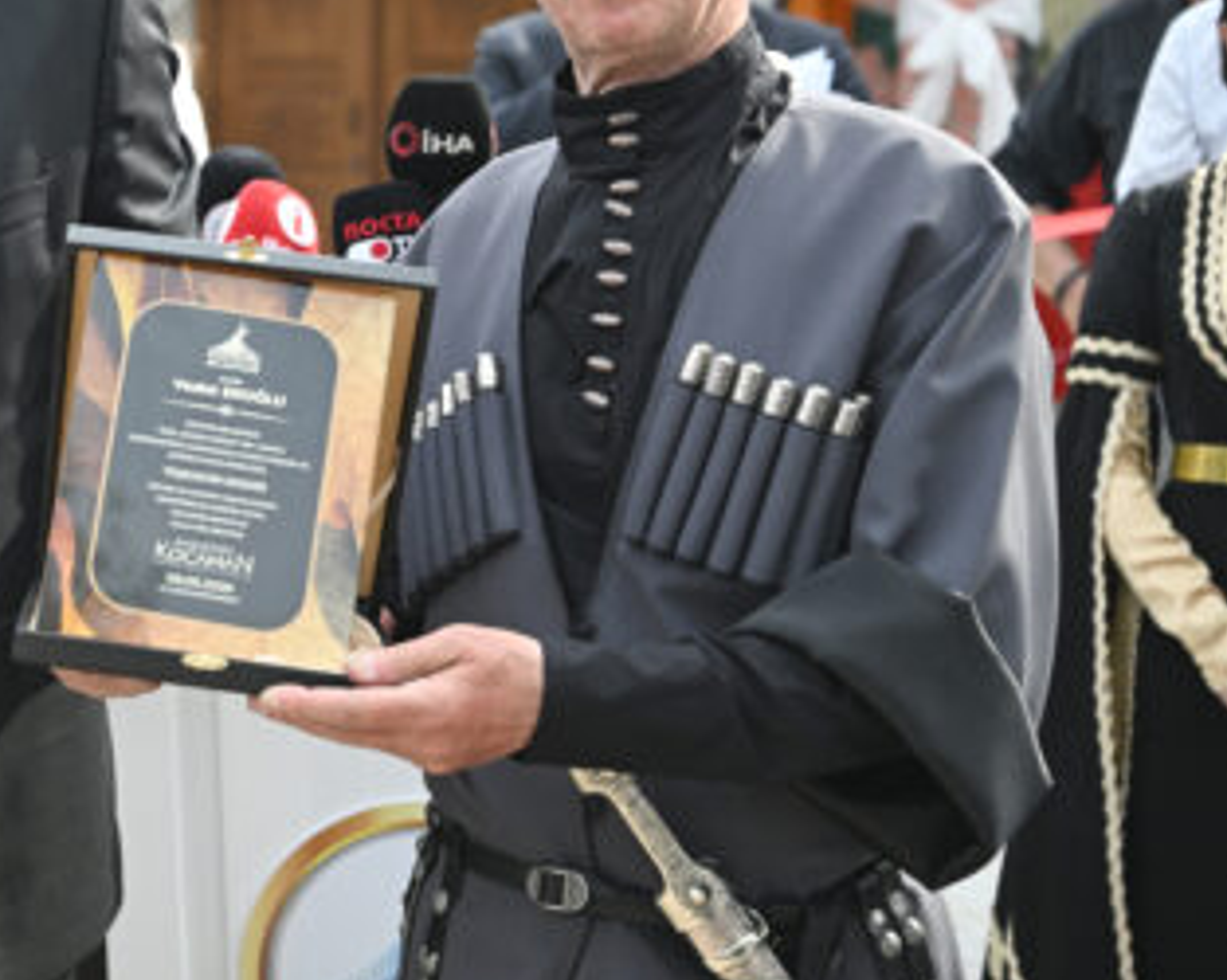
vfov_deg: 15.4
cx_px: -153
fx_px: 3593
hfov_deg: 18.6
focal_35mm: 99
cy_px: 216
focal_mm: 43
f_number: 2.8
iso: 400
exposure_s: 1/1250
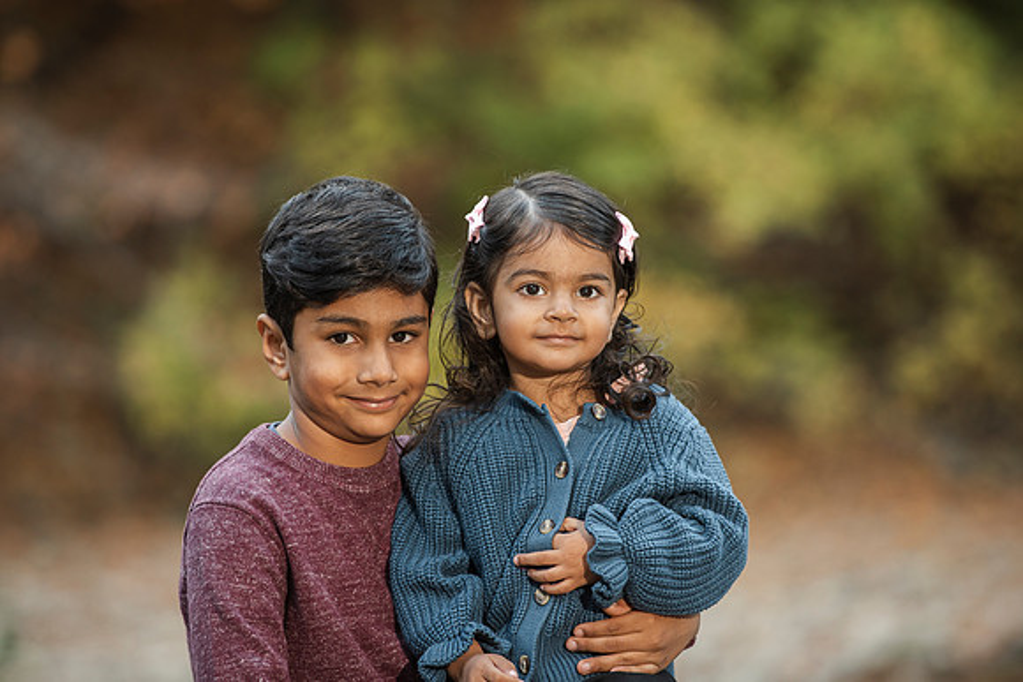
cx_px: 512
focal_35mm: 200
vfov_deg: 6.9
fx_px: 5684
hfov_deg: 10.3
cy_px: 341
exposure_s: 1/125
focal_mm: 200
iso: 640
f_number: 4
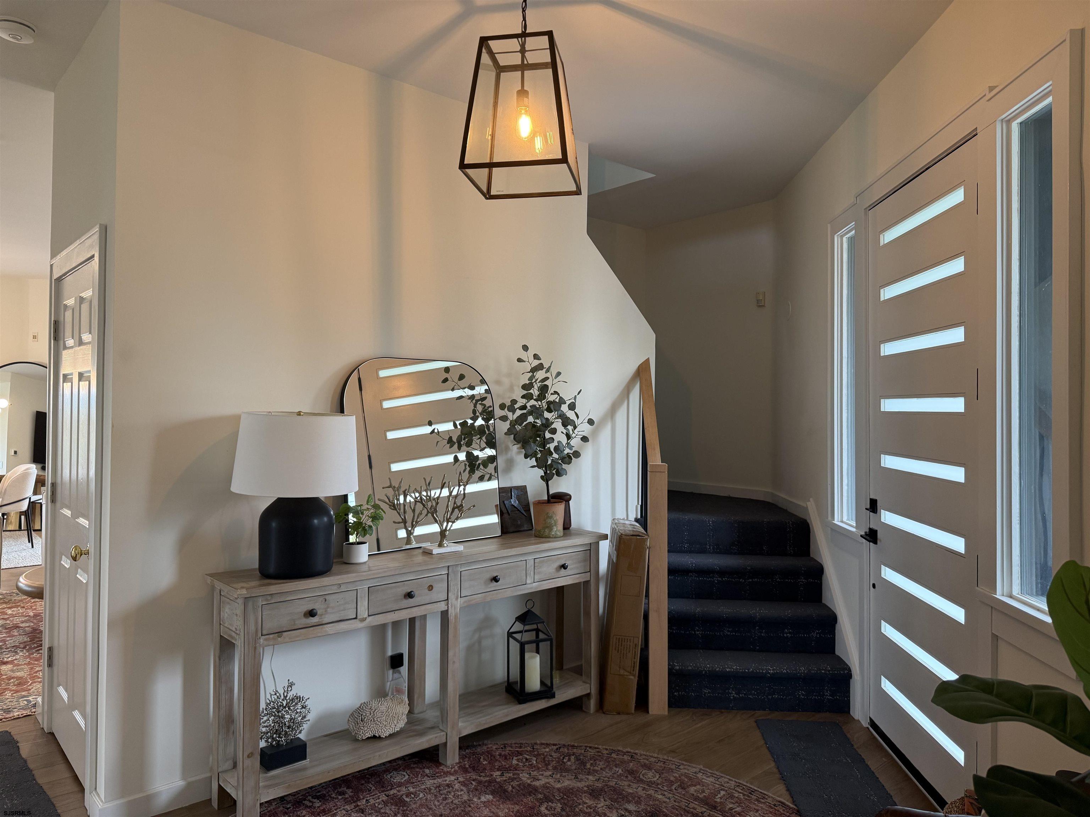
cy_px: 408
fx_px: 756
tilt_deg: +1.5
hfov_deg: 71.6
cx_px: 545
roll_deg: -0.9
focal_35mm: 24
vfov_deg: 56.8
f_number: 1.78
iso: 160
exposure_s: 1/60
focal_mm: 6.76
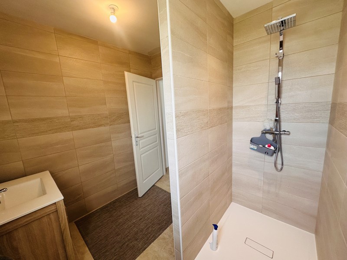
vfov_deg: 85.7
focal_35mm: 14
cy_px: 130
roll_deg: +3.4
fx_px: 140
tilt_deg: -9.6
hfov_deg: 102.1
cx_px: 174
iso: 100
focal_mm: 2.22
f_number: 2.2
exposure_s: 1/99
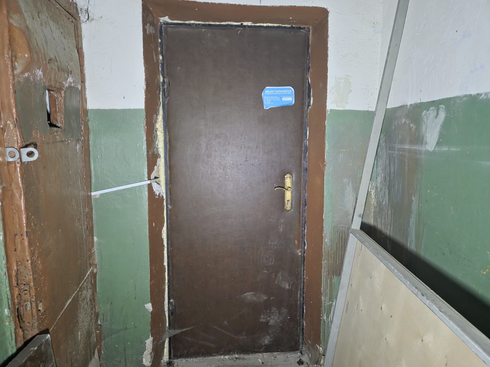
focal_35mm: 23
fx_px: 326
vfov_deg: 58.9
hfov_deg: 73.9
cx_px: 245
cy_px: 184
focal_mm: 5.4
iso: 1250
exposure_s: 1/20
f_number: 1.8
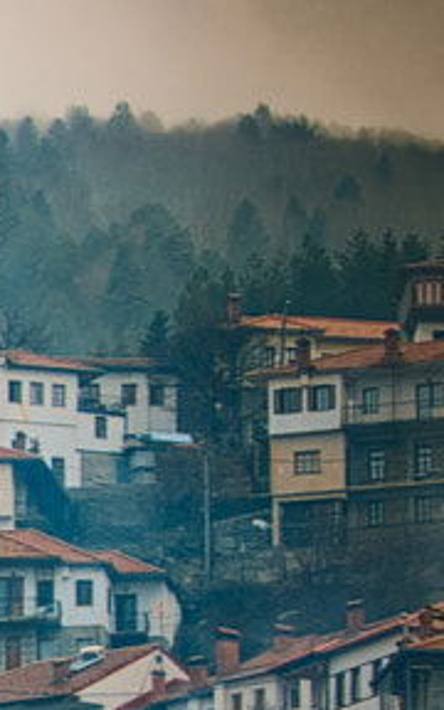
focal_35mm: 297
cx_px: -569
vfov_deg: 7.0
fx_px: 5747
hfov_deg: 4.3
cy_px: 779
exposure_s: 1/100
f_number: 1.8
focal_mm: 35
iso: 100
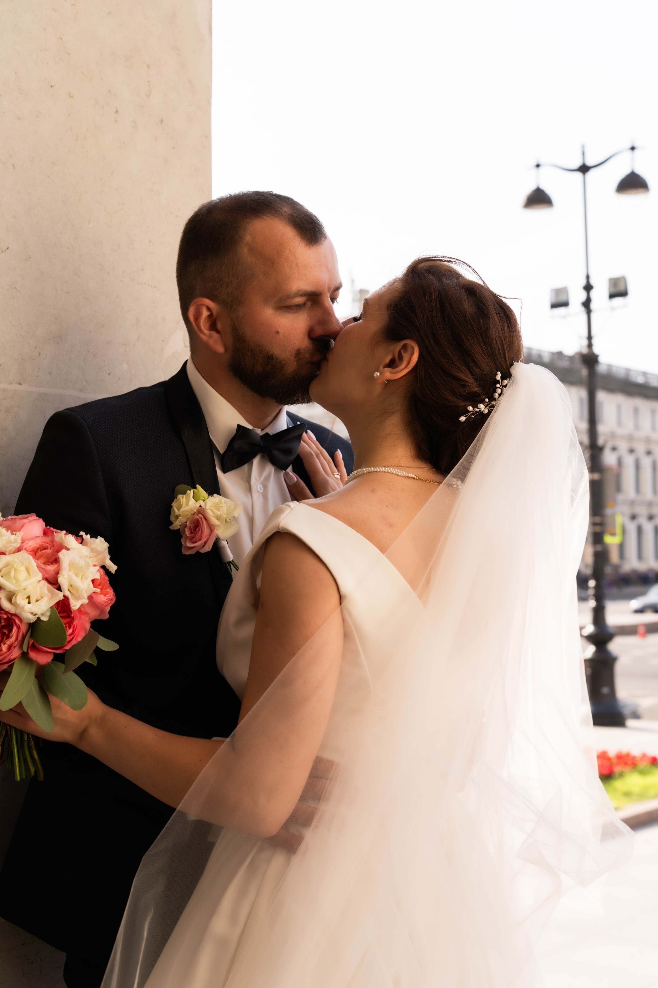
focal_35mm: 48
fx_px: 1316
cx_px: 330
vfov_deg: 41.1
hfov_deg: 28.1
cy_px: 492
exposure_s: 1/250
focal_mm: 47.2
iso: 100
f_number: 5.6
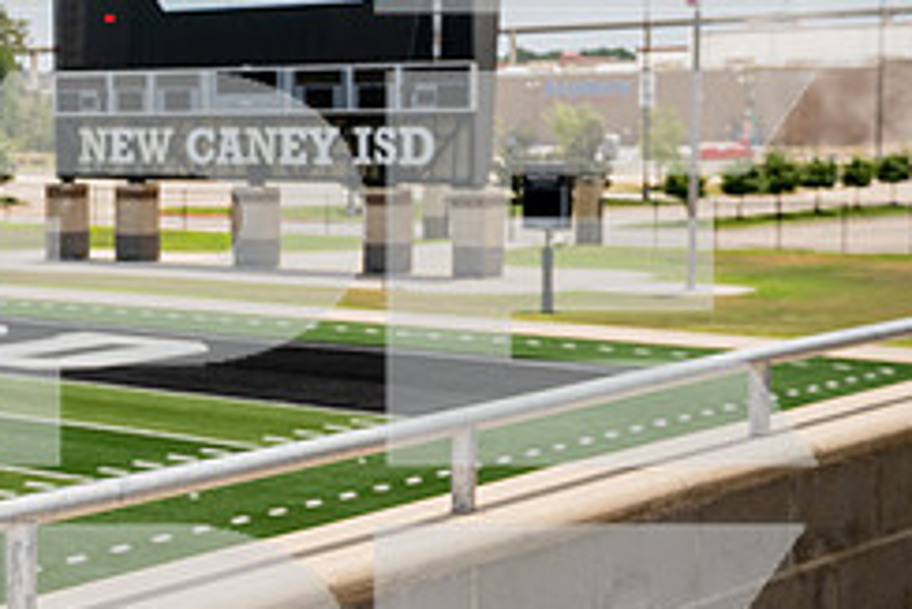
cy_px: 271
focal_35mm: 88
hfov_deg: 21.7
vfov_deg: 15.5
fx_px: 2231
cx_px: -135
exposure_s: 1/250
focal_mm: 37
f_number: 7.1
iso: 100
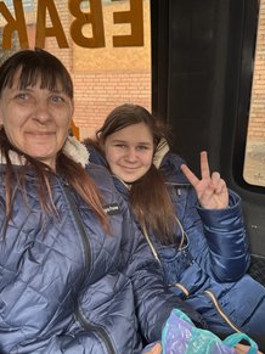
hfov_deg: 42.9
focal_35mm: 33
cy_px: 173
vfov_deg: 55.4
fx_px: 337
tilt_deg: -13.2
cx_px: 124
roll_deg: -0.5
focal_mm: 6.76
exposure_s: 1/99
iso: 200
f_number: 1.78
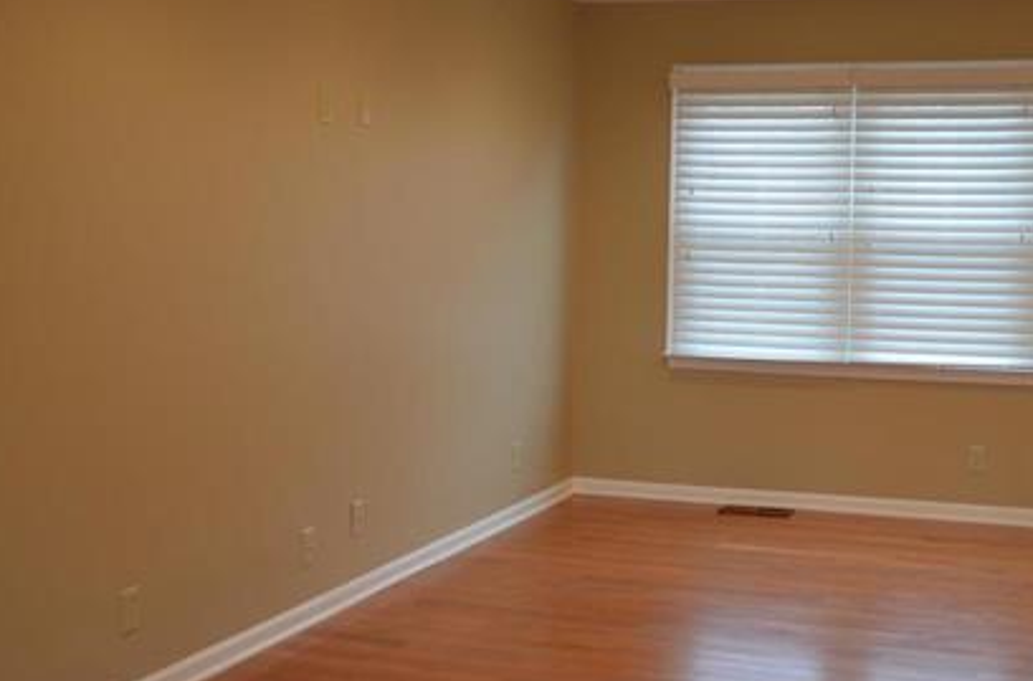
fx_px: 1516
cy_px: 278
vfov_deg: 25.3
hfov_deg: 37.5
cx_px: 613
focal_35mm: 53
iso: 500
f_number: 4
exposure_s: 1/60
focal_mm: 20
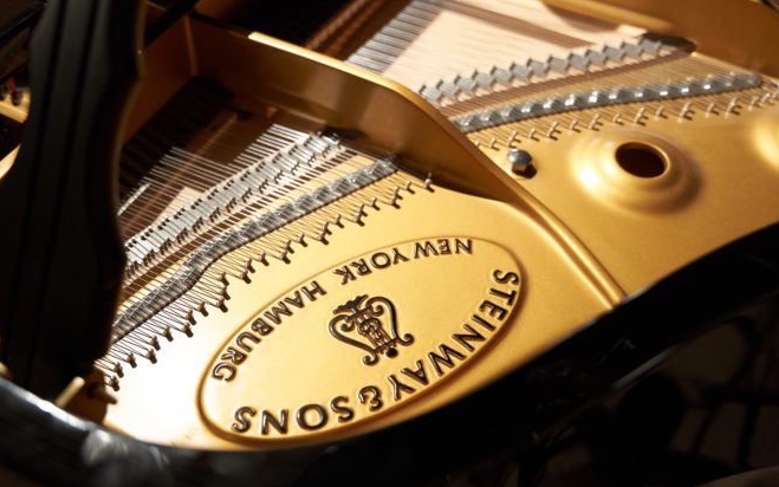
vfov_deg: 33.0
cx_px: 327
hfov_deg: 50.6
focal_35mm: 39
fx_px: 819
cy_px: 283
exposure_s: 1/160
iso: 2000
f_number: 2.8
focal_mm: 32.5
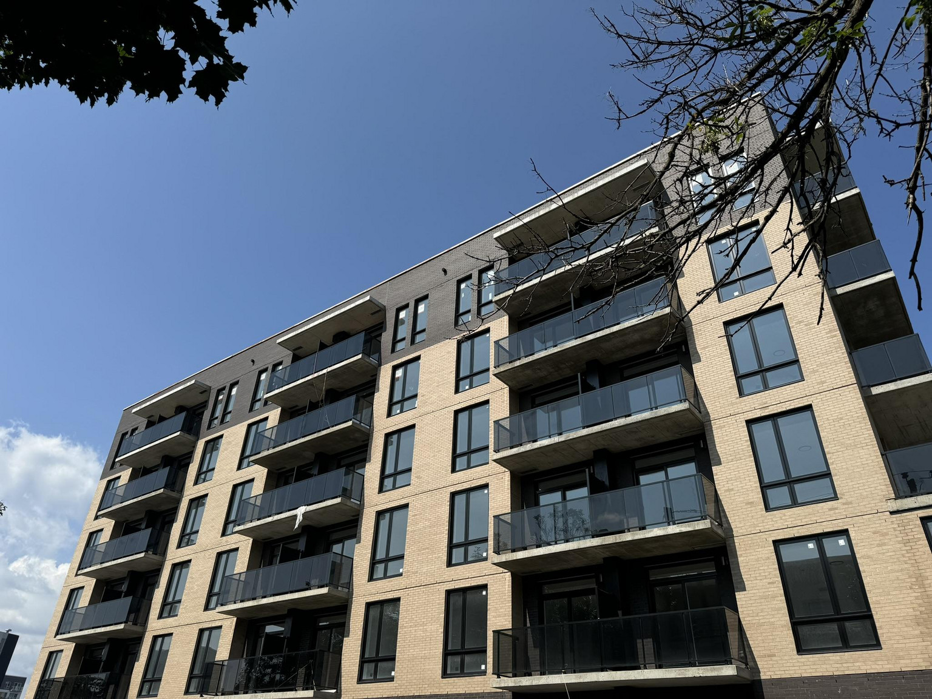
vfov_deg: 56.8
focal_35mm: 24
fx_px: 646
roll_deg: -3.0
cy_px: 350
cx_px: 466
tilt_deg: +33.7
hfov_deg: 71.6
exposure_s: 1/4950
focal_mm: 6.76
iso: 80
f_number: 1.78
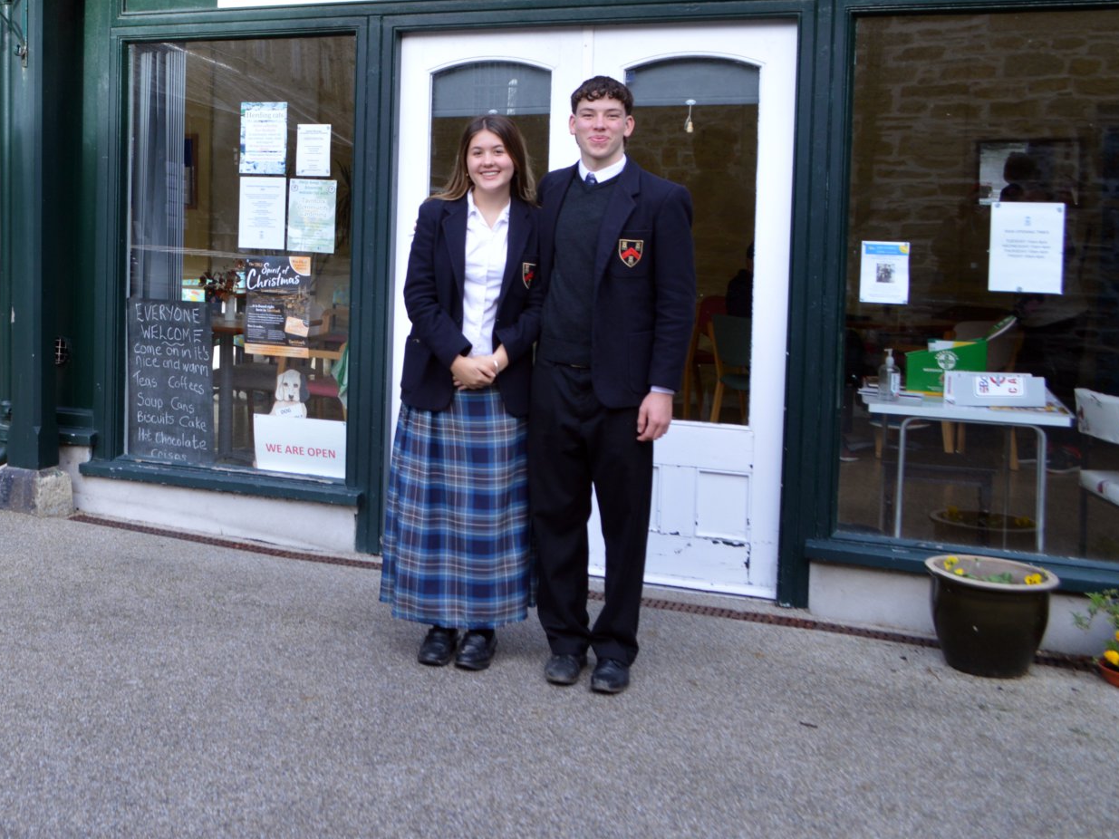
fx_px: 1390
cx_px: 203
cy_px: 238
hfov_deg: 41.7
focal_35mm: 43
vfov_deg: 33.1
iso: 200
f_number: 5.6
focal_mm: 18
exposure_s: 1/125
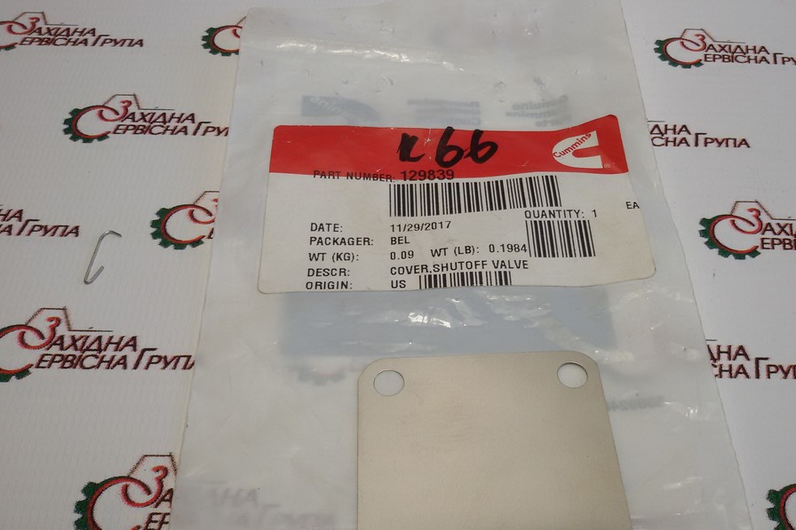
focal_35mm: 36
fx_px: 796
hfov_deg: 53.1
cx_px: 436
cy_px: 291
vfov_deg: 36.8
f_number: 2.4
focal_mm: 2.93
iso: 40
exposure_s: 1/100
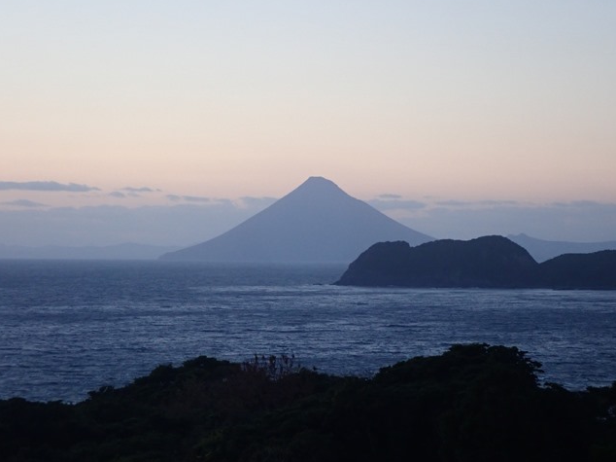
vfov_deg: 14.6
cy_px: 231
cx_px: 308
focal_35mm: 101
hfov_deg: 19.5
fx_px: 1797
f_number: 4.9
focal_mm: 18
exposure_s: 1/100
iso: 500
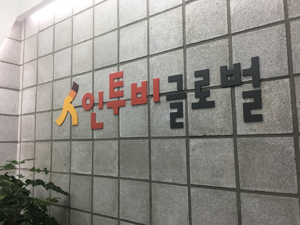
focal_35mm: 29
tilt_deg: +7.8
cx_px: 150
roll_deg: +1.1
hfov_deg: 61.7
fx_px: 251
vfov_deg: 48.2
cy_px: 112
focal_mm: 4.15
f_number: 2.2
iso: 32
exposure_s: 1/30
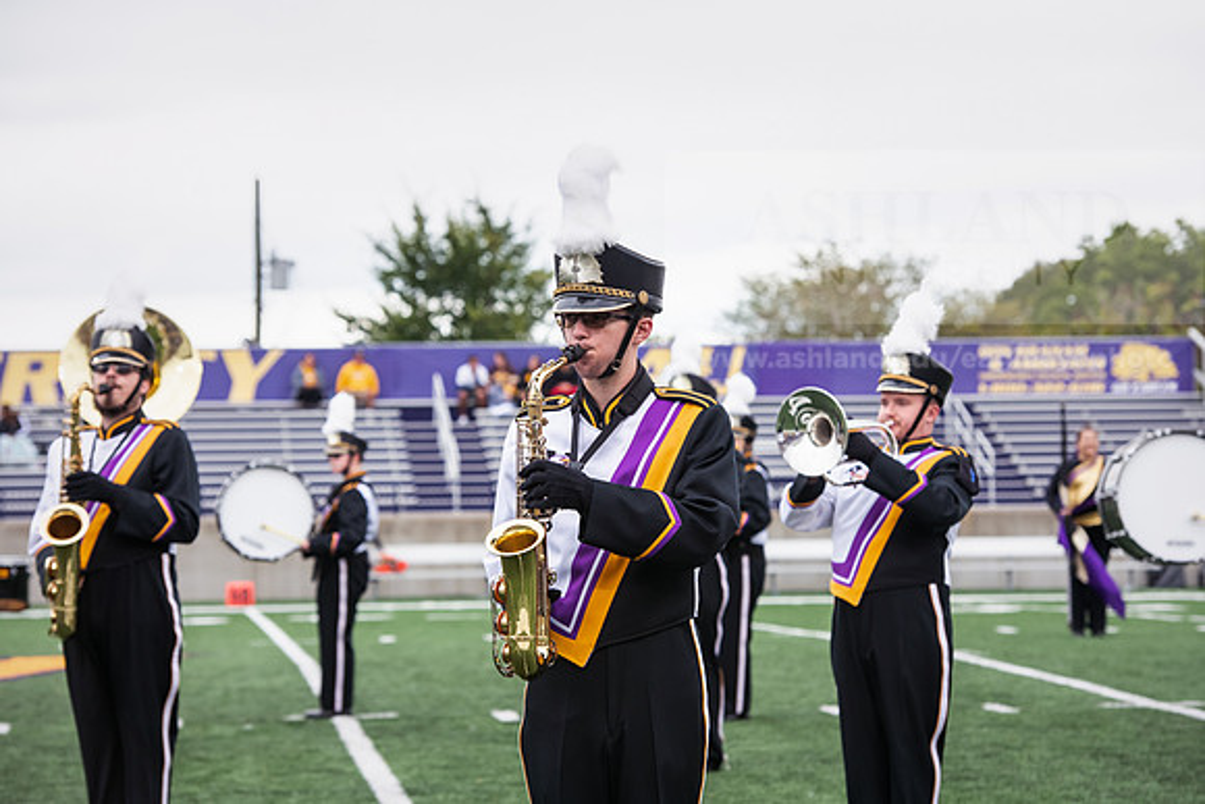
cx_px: 602
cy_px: 402
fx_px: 4017
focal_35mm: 120
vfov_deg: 11.4
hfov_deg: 17.1
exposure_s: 1/500
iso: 640
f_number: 5.6
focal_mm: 120
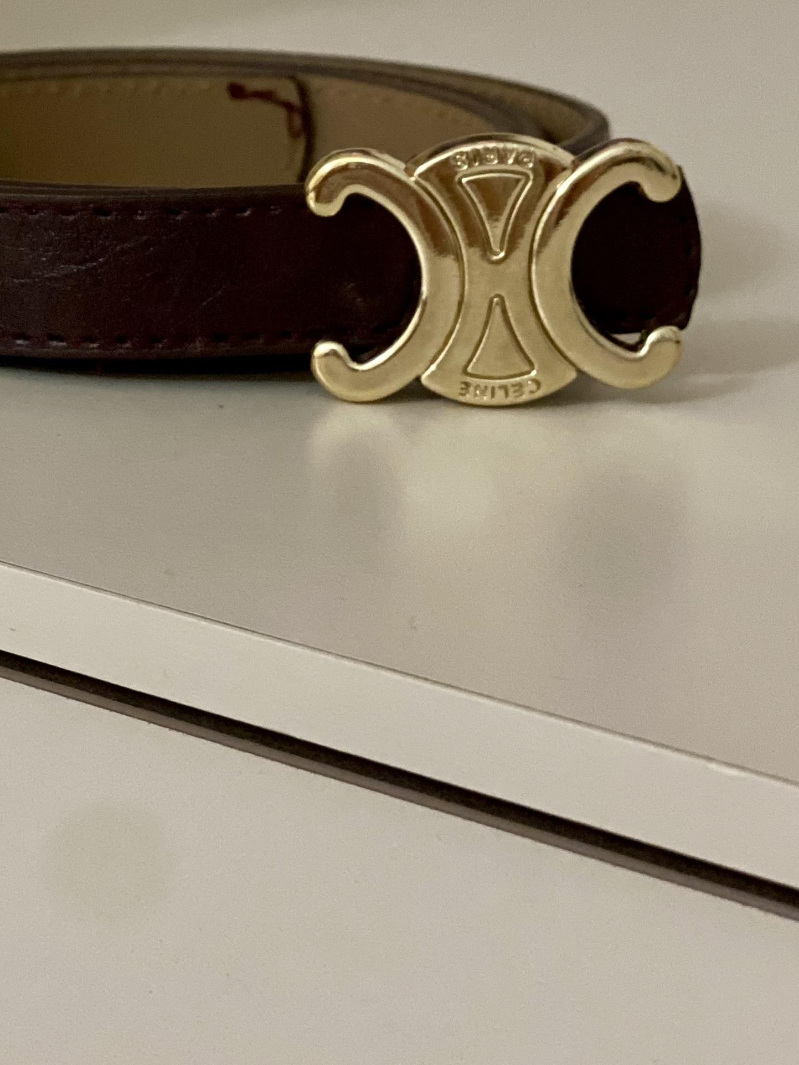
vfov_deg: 17.8
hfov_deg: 13.5
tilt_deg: -10.4
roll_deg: -2.1
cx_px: 232
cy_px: 126
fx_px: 3355
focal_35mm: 109
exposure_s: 1/25
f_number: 2
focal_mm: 6
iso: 320
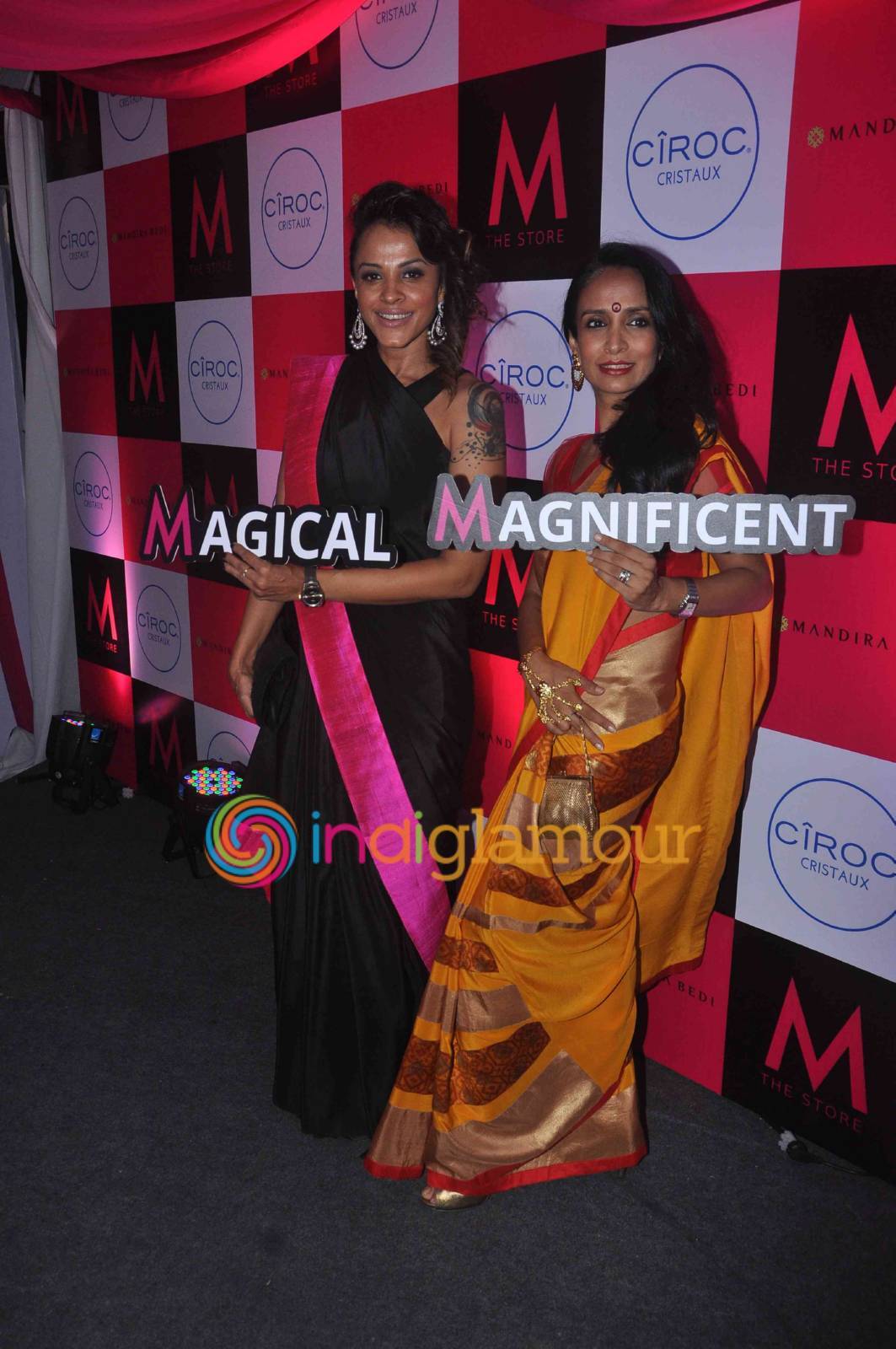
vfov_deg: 59.5
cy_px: 674
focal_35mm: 32
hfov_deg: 41.6
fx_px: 1179
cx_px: 448
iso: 500
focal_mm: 21
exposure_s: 1/250
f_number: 9
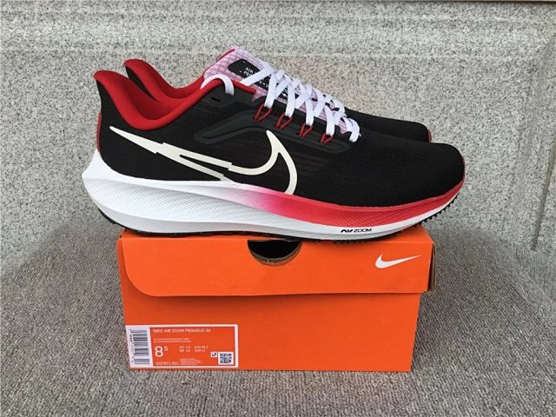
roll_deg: -0.8
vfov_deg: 45.4
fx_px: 498
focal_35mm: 31
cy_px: 208
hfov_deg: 58.4
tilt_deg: -20.7
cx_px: 278
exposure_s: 1/124
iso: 25
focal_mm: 3.3
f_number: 2.4
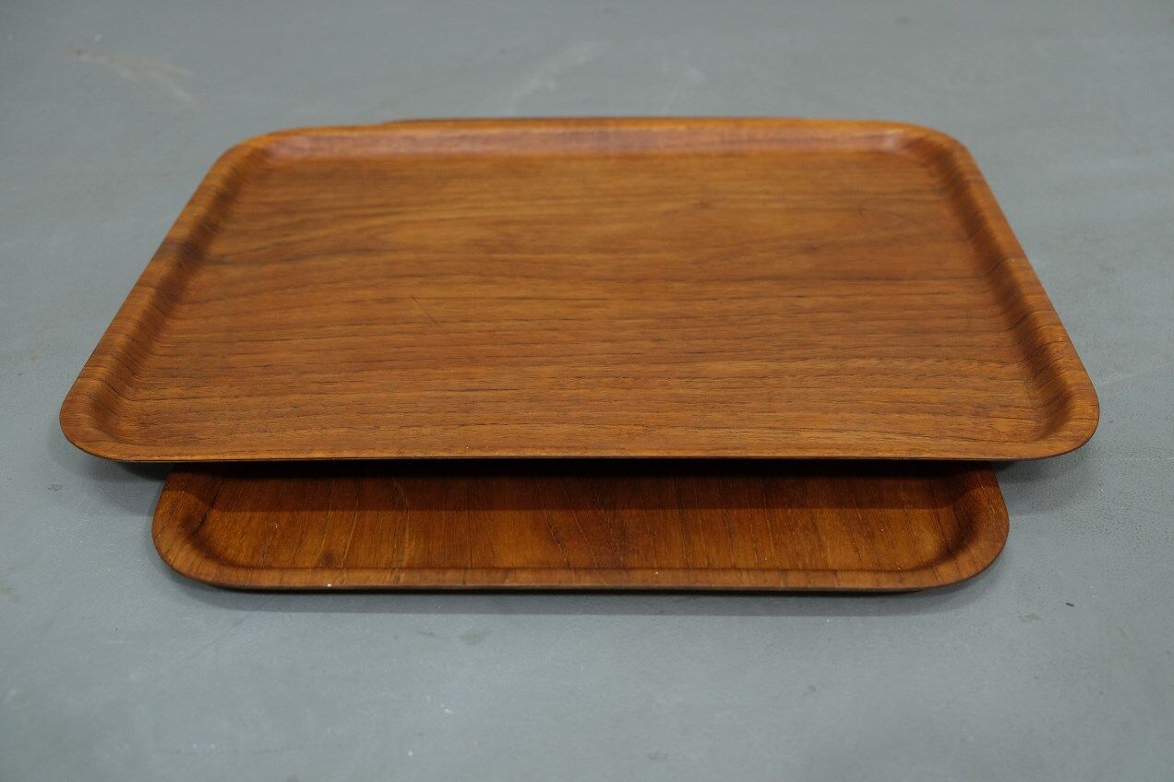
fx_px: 1239
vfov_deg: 35.1
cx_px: 587
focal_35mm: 38
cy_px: 391
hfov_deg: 50.7
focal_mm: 25.4
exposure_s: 1/38
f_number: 3.2
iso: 640
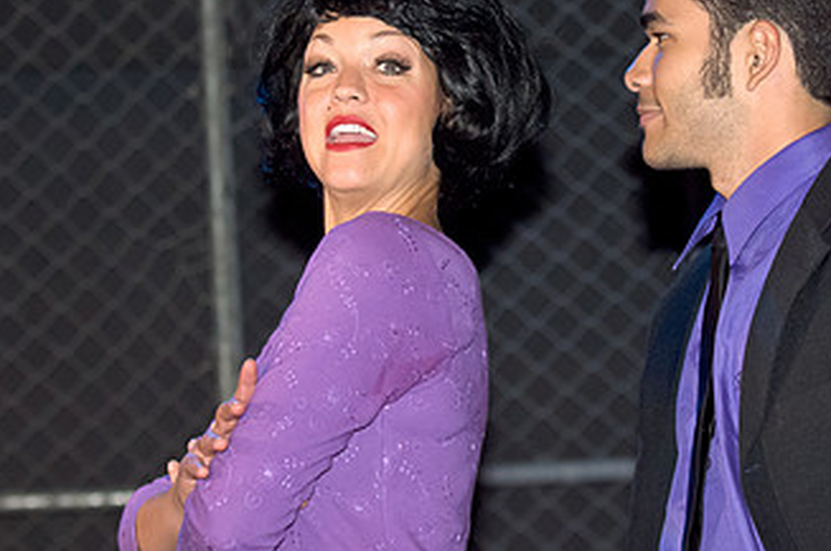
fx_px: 4287
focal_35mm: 186
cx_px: 526
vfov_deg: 7.3
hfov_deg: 11.1
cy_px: 88
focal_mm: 70
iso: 3200
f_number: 2.8
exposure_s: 1/100
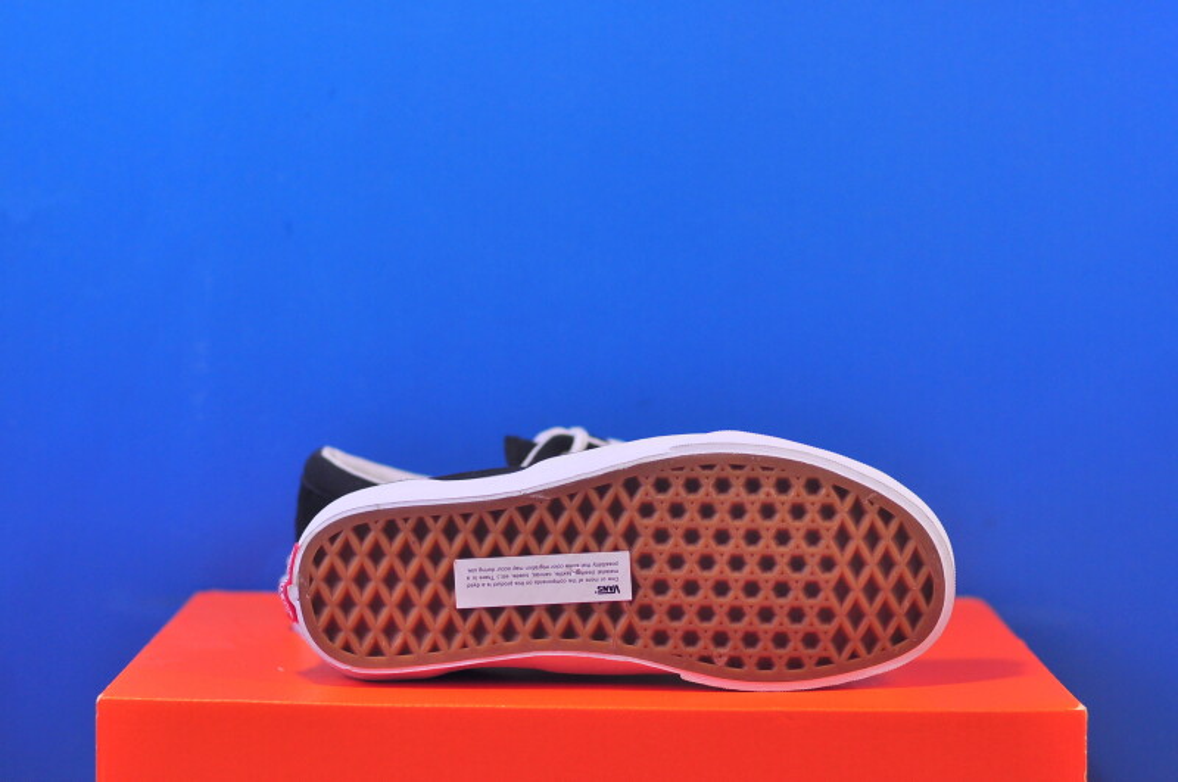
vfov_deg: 18.1
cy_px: 391
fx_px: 2451
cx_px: 589
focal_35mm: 75
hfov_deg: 27.0
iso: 250
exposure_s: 1/320
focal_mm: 50
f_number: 2.5
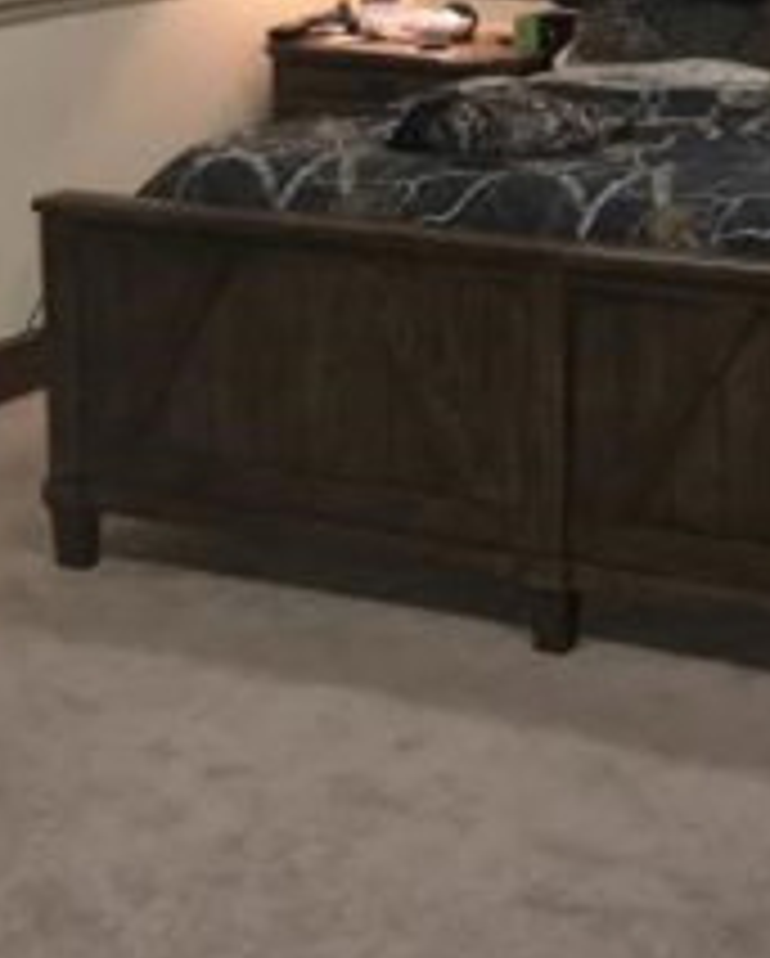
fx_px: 2331
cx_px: 711
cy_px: 67
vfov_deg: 22.6
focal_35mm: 82
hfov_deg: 18.4
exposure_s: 1/20
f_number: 1.8
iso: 80
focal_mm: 3.99
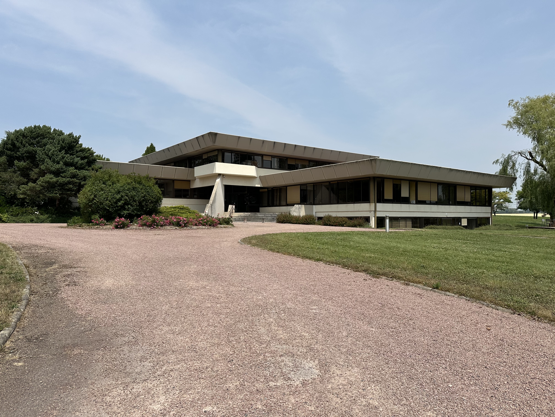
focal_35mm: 24
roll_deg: +0.1
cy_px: 208
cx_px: 278
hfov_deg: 71.6
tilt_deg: +1.2
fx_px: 385
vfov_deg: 56.8
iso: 80
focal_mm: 6.86
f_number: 1.78
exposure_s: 1/6623
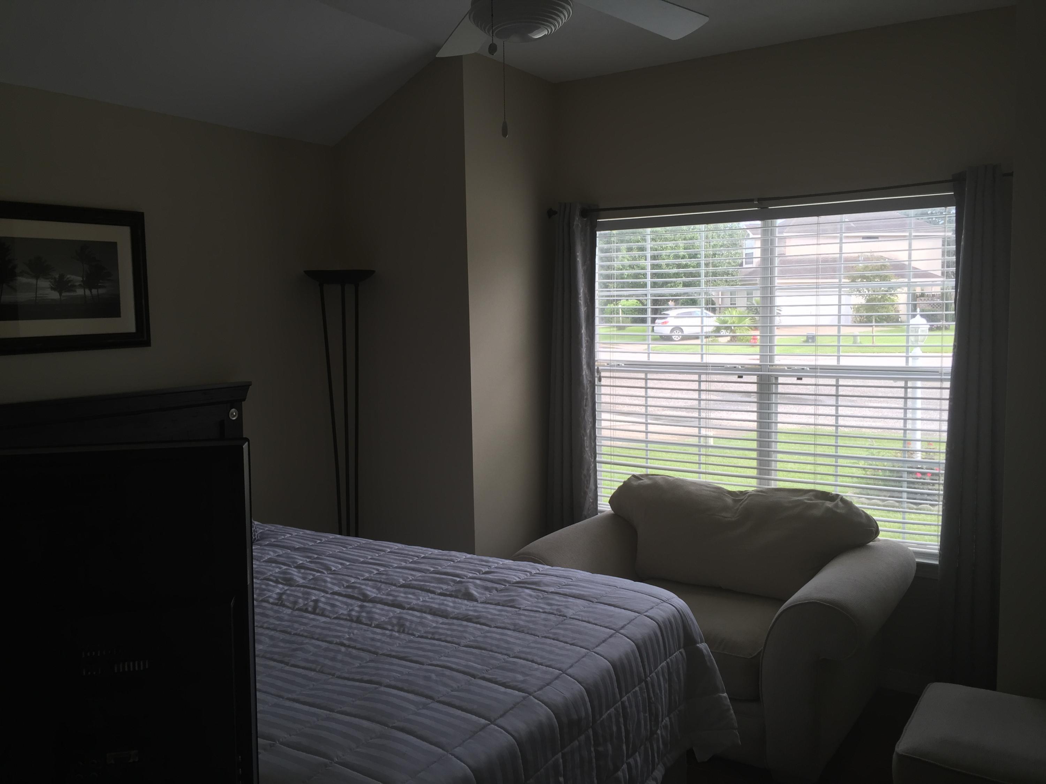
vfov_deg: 48.2
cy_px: 392
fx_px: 876
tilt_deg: -4.2
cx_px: 523
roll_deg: +0.1
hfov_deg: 61.7
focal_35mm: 29
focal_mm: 4.15
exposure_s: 1/120
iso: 32
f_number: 2.2
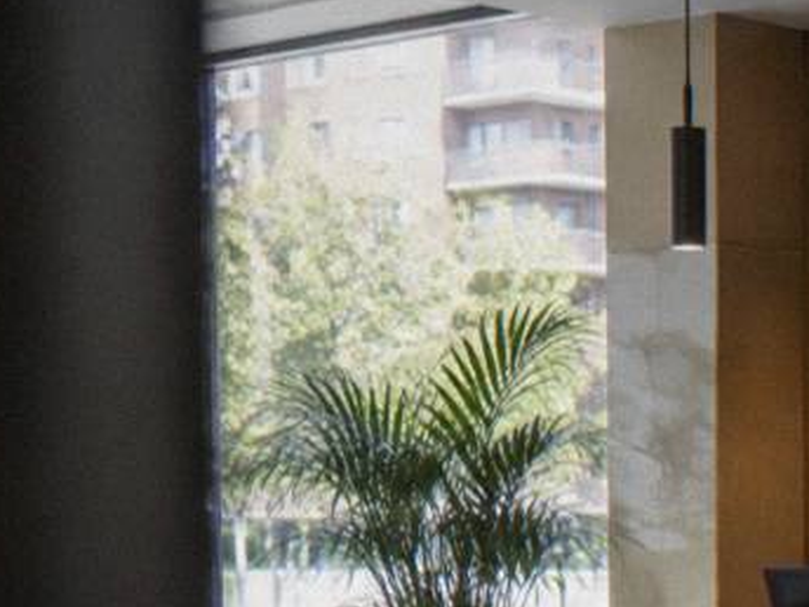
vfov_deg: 5.1
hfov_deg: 6.7
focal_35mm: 293
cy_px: 680
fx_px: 6848
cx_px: 767
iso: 400
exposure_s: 1/160
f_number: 9
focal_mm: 105
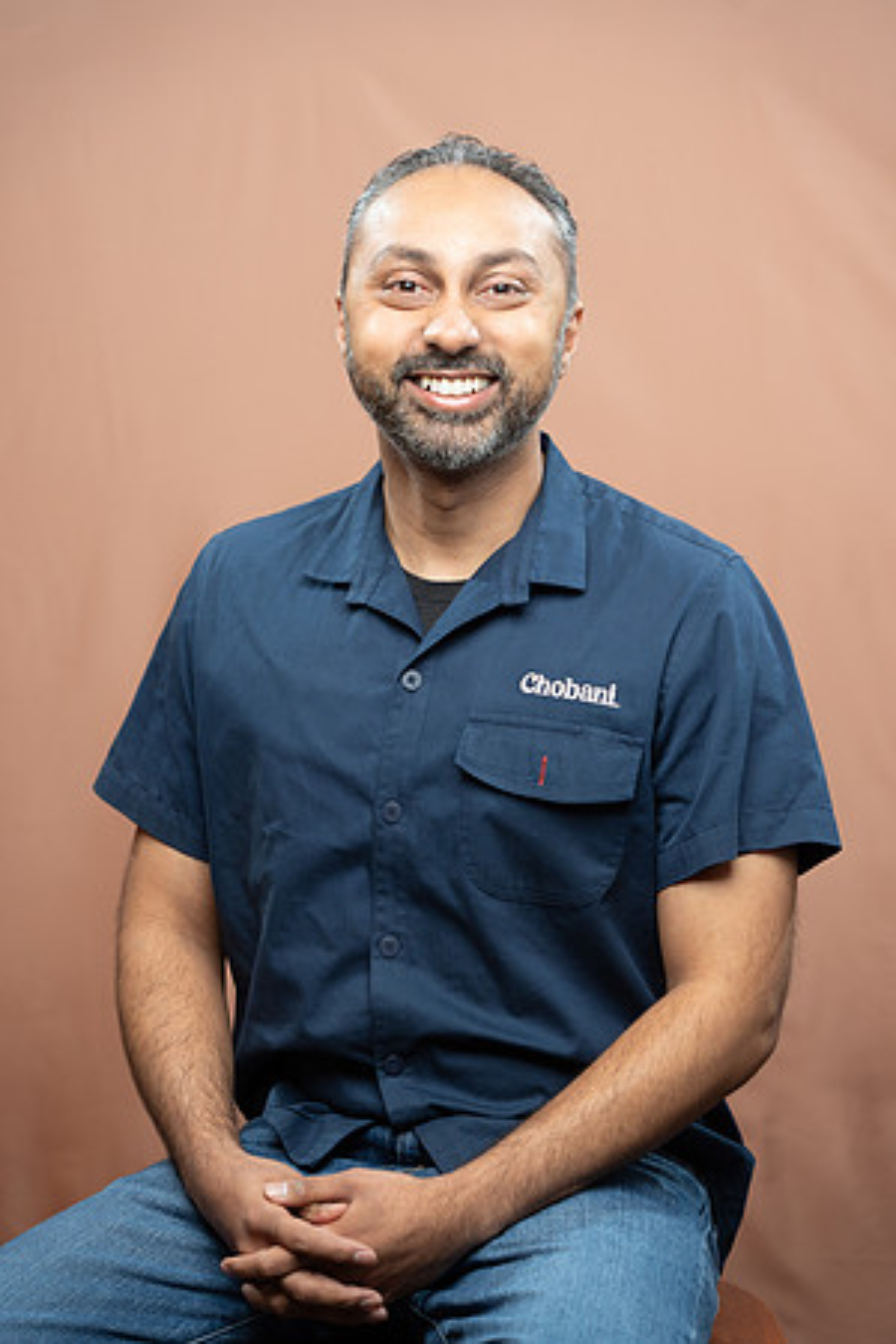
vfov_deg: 25.1
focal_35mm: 81
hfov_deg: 16.9
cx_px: 448
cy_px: 672
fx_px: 3024
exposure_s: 1/160
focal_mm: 81
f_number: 4
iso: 320
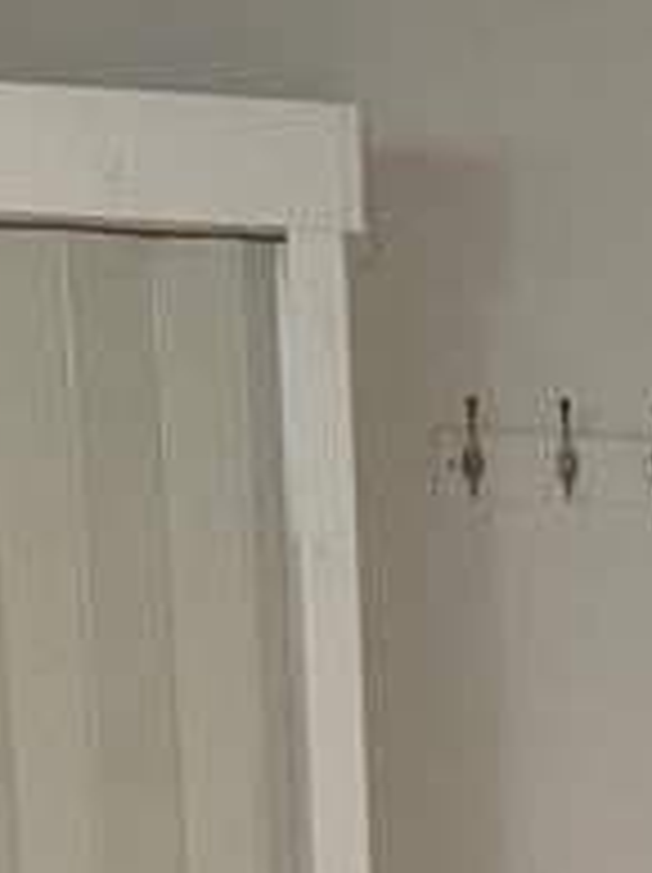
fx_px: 4052
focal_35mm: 161
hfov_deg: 8.5
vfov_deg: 11.3
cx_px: 1515
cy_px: 1647
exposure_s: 1/60
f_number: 1.6
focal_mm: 5.96
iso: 160
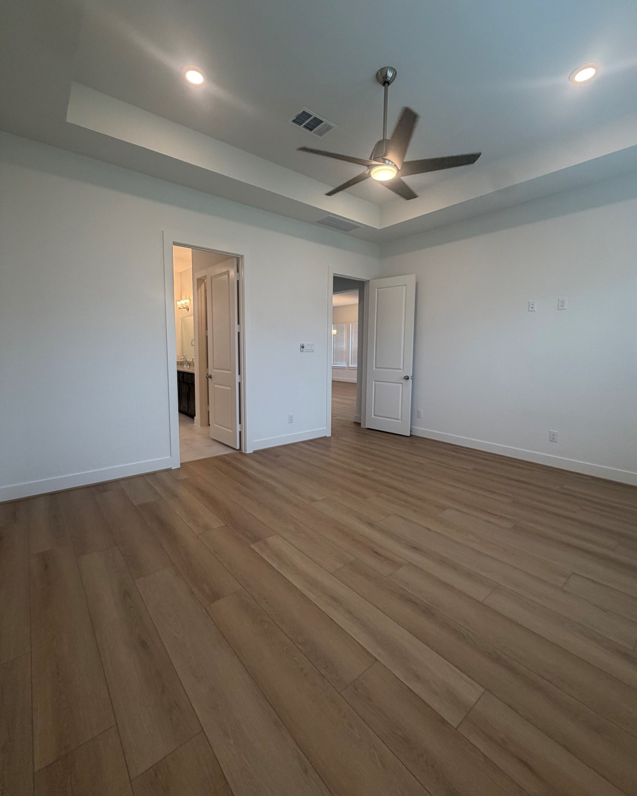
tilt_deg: -5.2
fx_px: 353
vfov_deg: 96.8
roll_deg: -1.0
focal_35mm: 15
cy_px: 383
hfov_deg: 84.0
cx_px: 326
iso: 160
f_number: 2.2
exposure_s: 1/120
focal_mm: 2.22
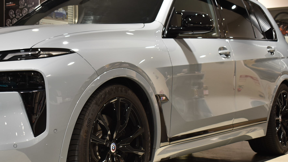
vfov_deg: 18.0
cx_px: 71
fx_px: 511
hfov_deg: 30.9
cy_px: 90
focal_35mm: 67
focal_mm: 25
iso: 280
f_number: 4
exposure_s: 1/40
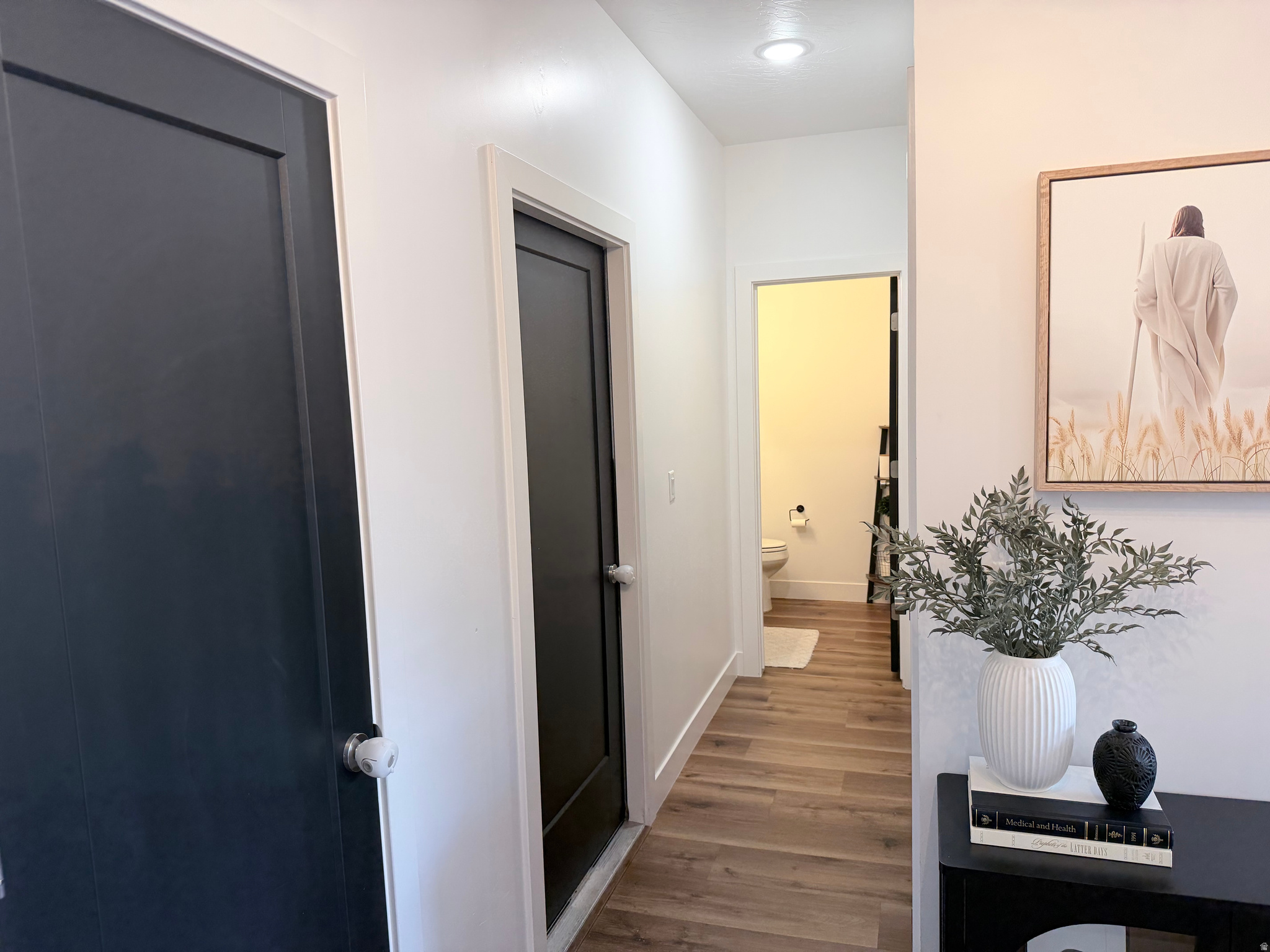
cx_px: 635
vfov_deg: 56.8
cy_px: 476
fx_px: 881
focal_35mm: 24
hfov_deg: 71.6
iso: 160
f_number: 1.78
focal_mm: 6.76
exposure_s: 1/120
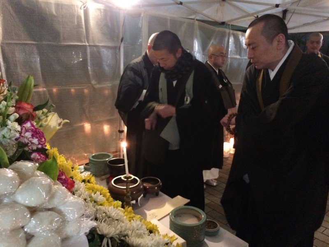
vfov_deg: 48.2
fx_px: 276
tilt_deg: -13.5
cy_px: 124
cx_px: 164
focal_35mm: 29
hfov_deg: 61.7
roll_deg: -0.7
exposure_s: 1/15
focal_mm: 4.15
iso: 640
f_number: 2.2
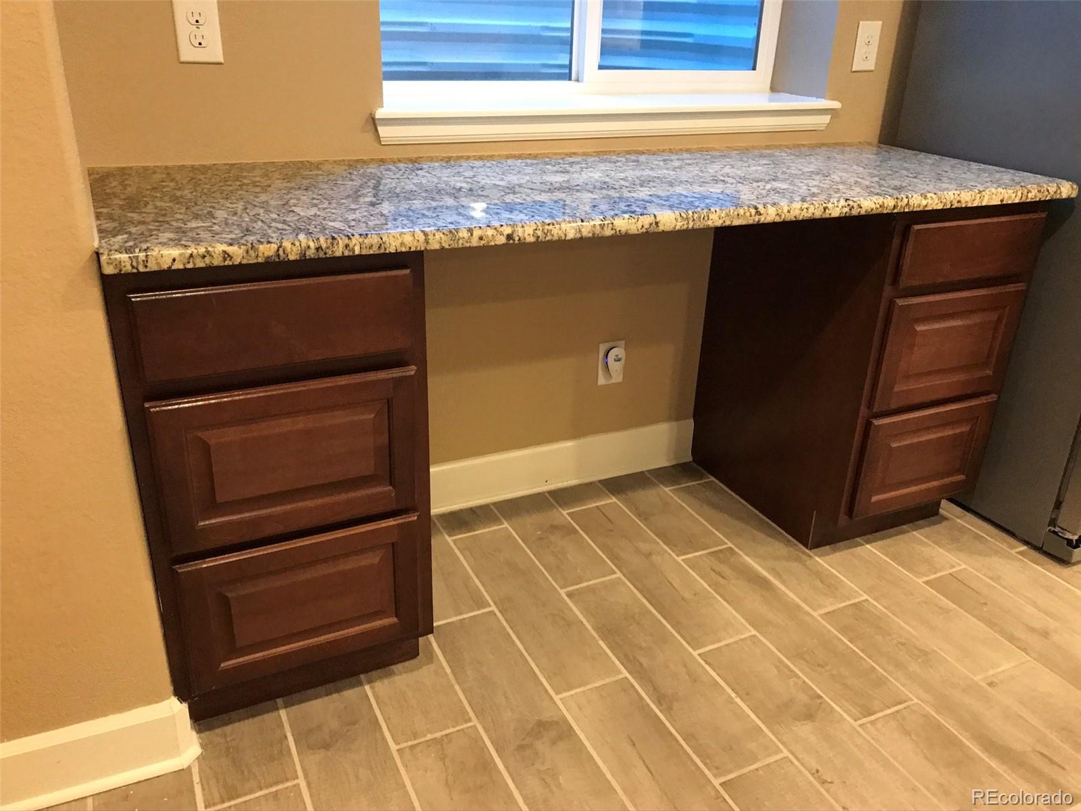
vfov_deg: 49.7
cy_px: 406
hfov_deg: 63.4
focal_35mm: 28
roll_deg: +0.1
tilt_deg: -24.8
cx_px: 540
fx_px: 874
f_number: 1.8
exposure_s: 1/15
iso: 100
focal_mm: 3.99
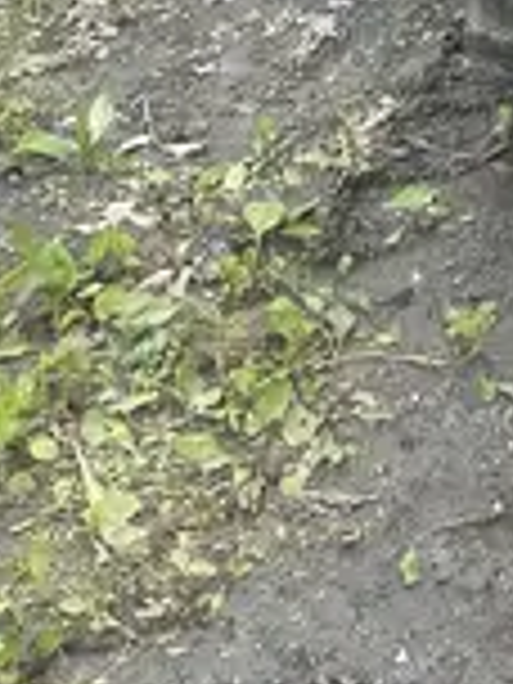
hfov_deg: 10.5
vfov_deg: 13.2
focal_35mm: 125
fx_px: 2470
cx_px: 1161
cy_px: -754
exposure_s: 1/1024
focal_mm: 4.2
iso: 50
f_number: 1.6
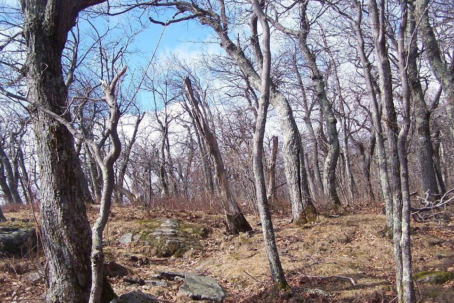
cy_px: 149
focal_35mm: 42
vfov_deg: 31.9
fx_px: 529
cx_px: 235
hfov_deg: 46.4
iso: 80
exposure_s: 1/640
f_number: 2.8
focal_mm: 6.3
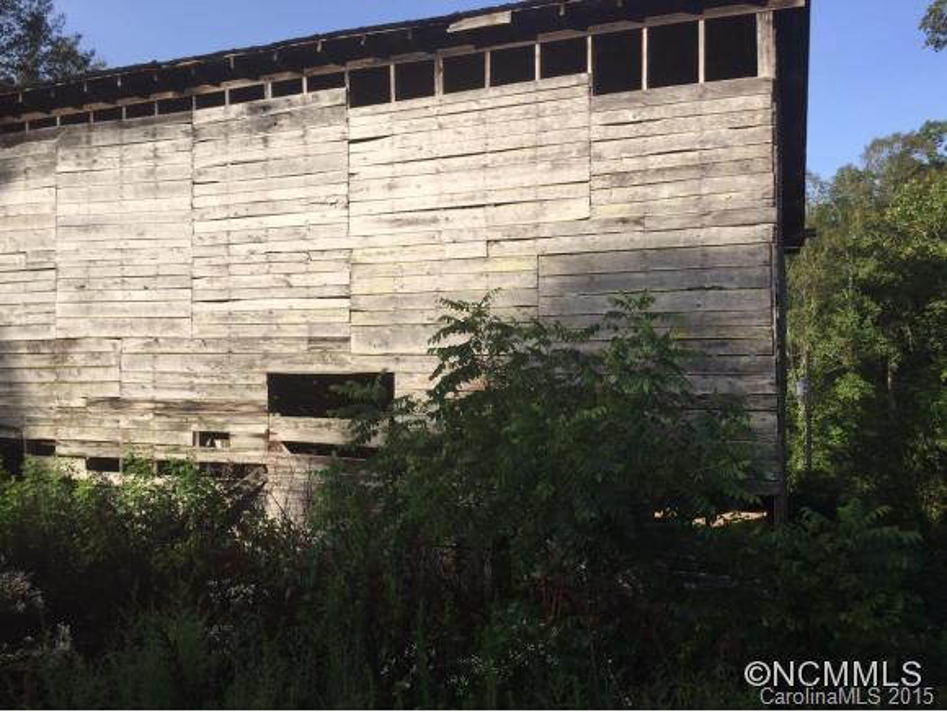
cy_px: 356
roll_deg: +0.3
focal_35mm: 29
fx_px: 794
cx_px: 474
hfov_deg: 61.6
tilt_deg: -0.4
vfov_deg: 48.3
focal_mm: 4.15
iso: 32
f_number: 2.2
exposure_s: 1/1130
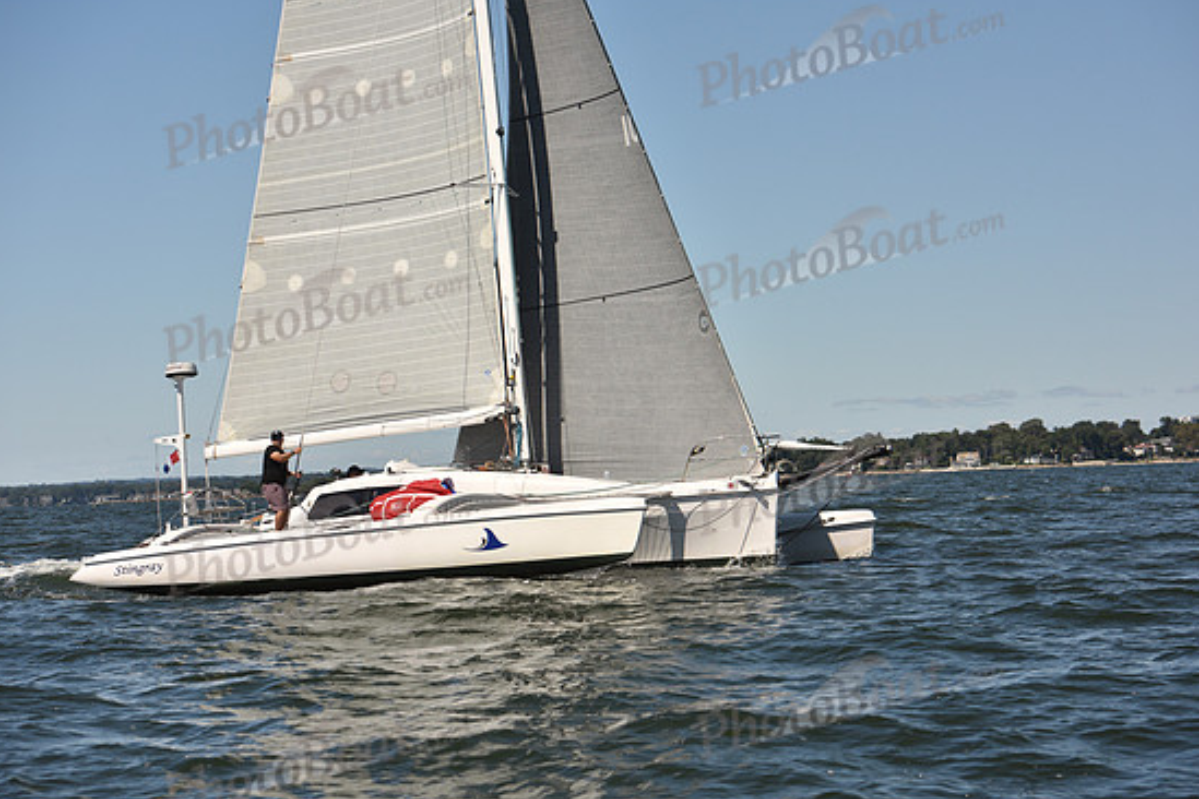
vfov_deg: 18.4
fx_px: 2464
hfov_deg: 27.3
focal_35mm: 74
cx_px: 585
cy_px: 396
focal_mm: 70
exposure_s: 1/1250
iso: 250
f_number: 5
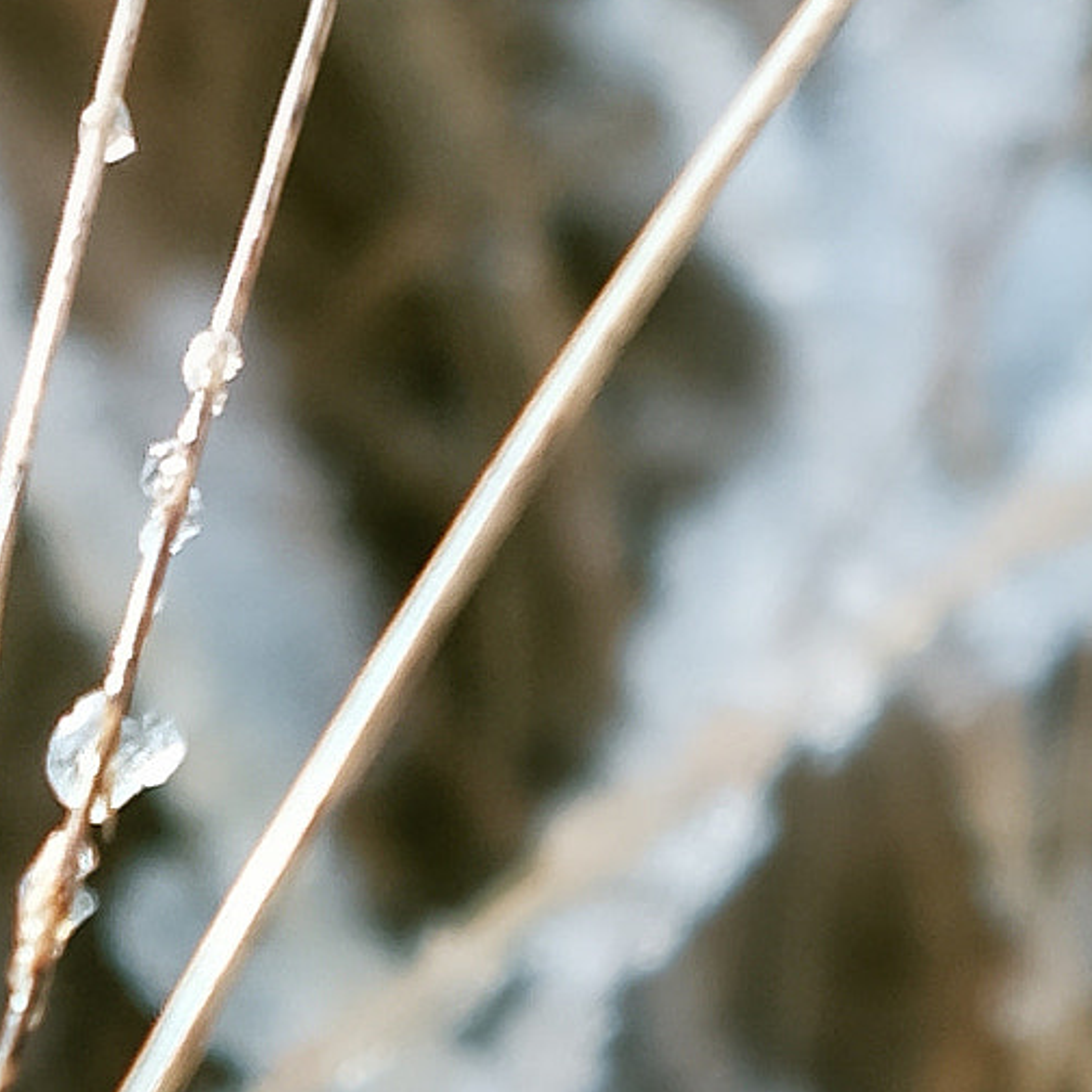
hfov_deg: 7.8
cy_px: 644
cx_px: 915
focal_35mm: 224
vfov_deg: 7.8
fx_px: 7995
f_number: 4
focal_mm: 55
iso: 200
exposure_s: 1/500
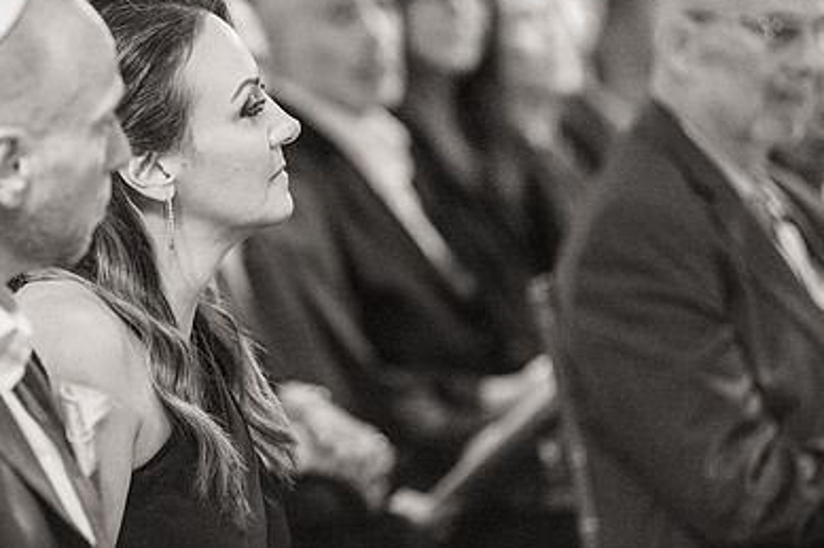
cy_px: 242
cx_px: 235
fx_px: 6314
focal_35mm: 276
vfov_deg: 5.0
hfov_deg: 7.5
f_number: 3.2
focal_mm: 185
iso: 12800
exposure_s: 1/125
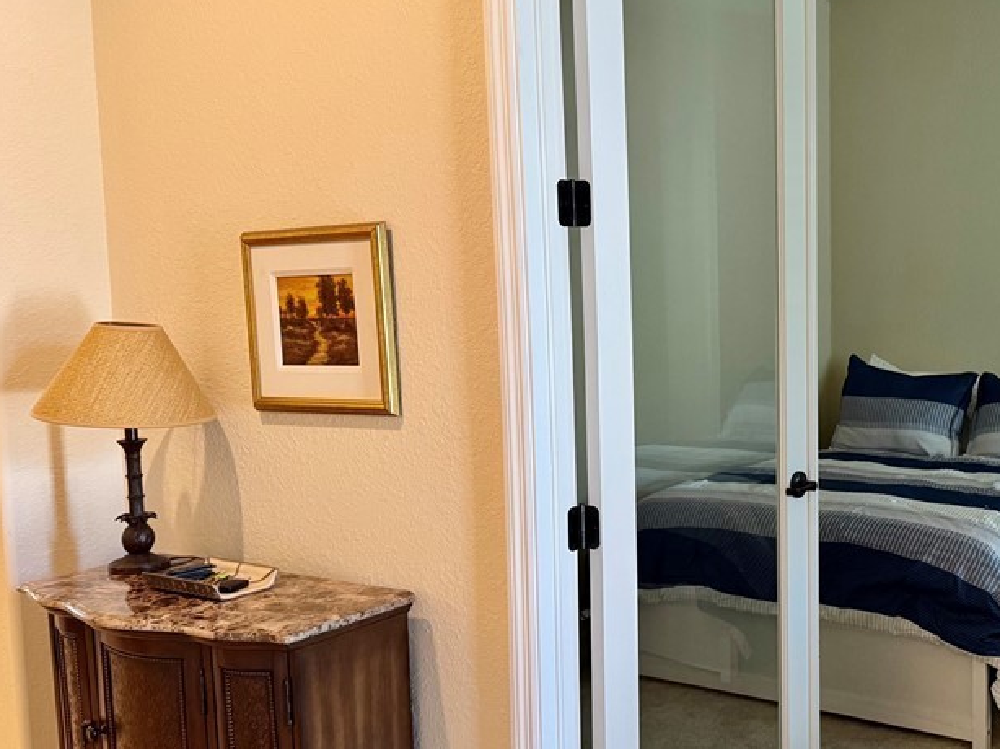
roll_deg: +0.2
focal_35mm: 40
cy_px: 398
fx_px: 1155
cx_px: 800
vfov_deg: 35.9
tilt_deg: -5.2
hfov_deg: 44.5
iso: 320
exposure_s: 1/60
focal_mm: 6.76
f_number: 1.78
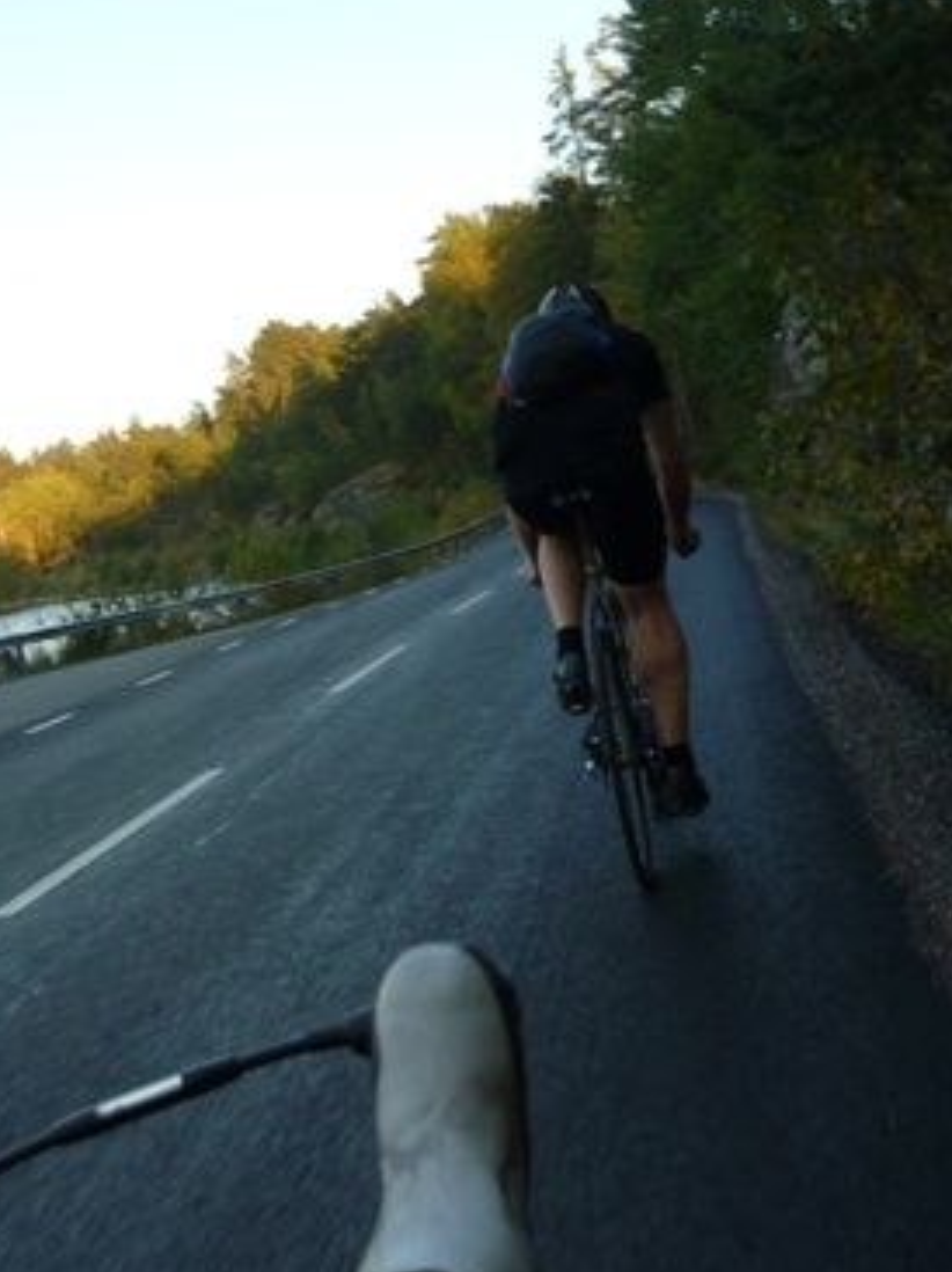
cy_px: 785
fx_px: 1799
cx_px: 177
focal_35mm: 49
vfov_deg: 38.7
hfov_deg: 28.9
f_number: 3.3
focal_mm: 4.9
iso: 160
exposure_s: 1/200
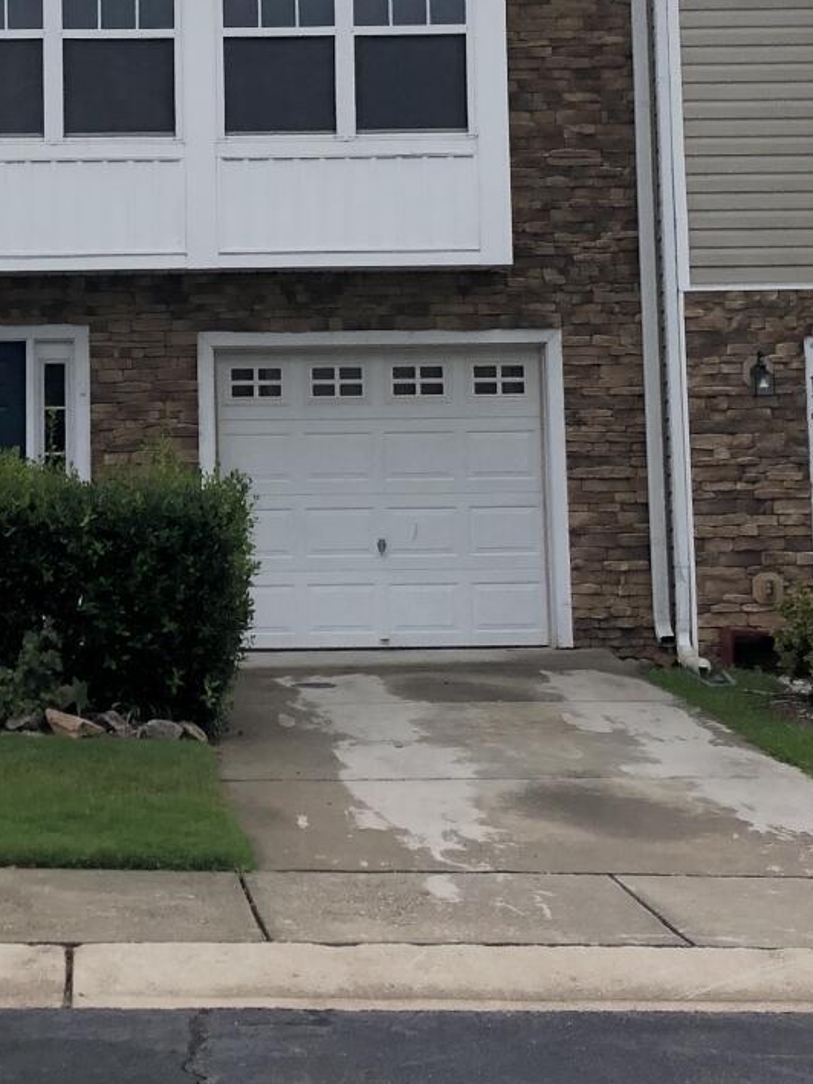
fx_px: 2473
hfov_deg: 18.6
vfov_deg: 24.4
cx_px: 206
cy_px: 246
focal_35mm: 79
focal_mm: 4
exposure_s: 1/838
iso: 20
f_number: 1.8
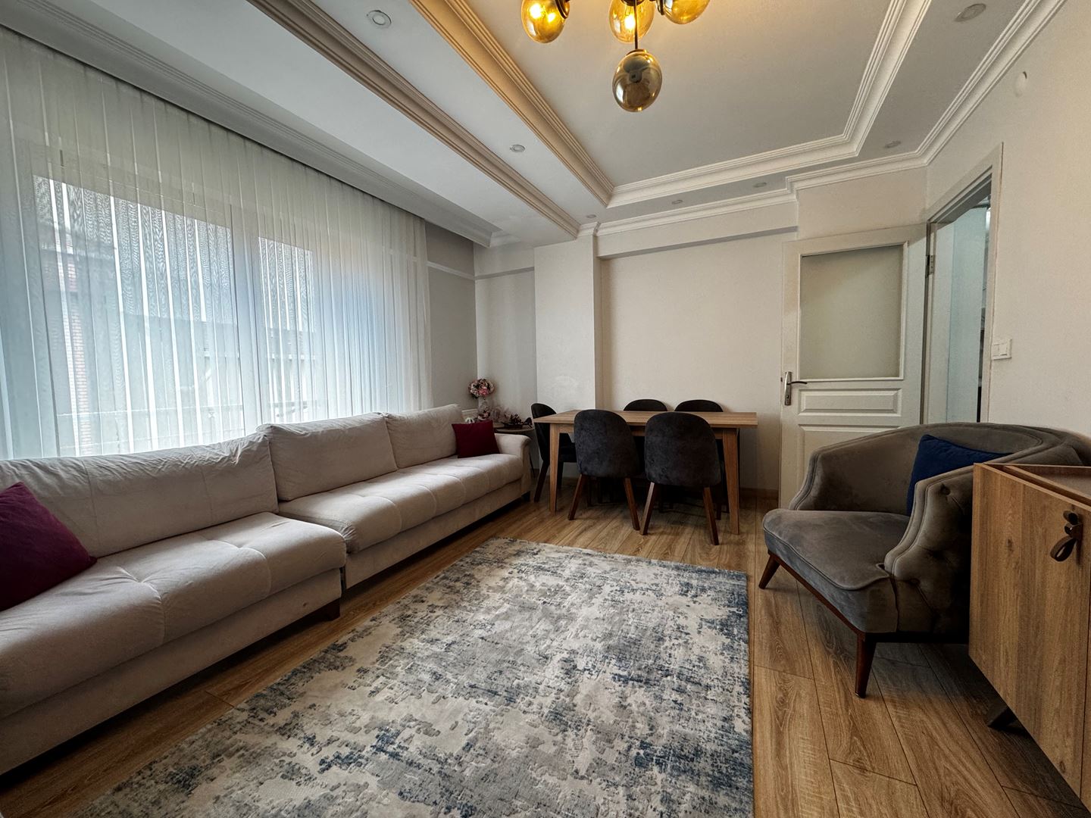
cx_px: 546
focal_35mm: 14
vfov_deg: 85.7
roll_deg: +1.5
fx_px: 441
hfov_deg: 102.1
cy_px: 409
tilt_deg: -3.6
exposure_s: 1/100
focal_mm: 2.22
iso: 200
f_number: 2.2
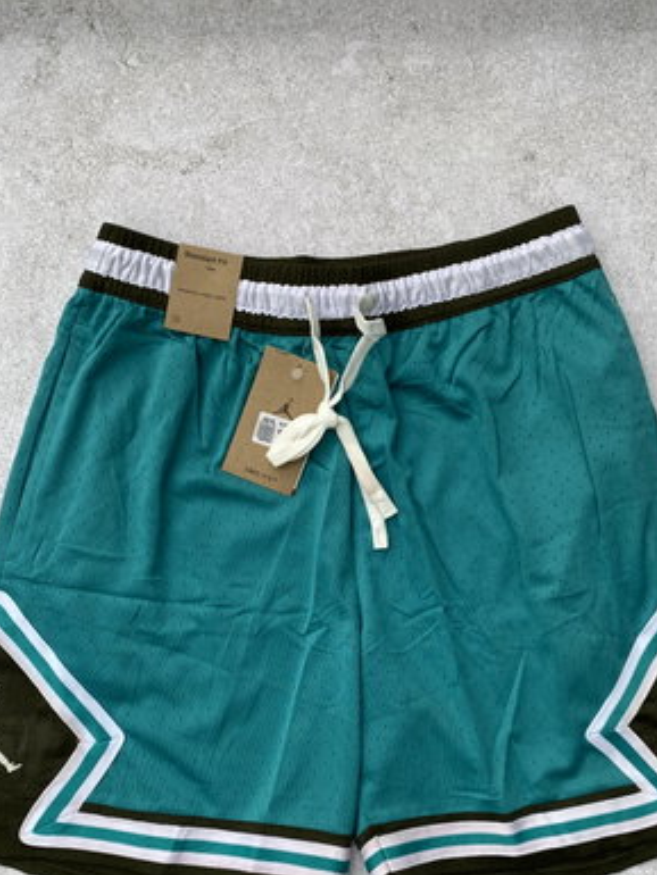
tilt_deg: -87.9
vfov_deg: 50.8
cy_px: 549
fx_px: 911
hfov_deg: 39.7
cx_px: 332
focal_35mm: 36
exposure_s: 1/100
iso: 100
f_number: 1.8
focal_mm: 4.25
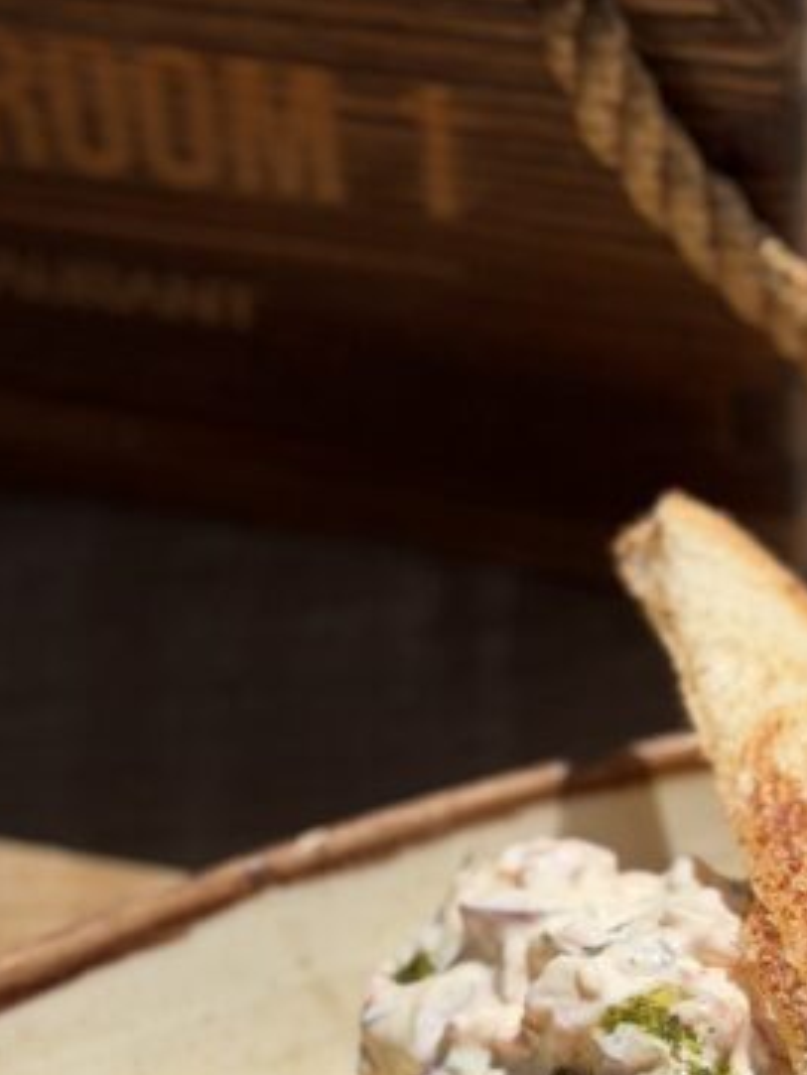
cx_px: 491
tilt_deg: -41.6
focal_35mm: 136
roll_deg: +3.8
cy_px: 375
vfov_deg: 14.5
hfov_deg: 10.9
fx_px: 4225
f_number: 1.78
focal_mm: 6.76
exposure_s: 1/6024
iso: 64
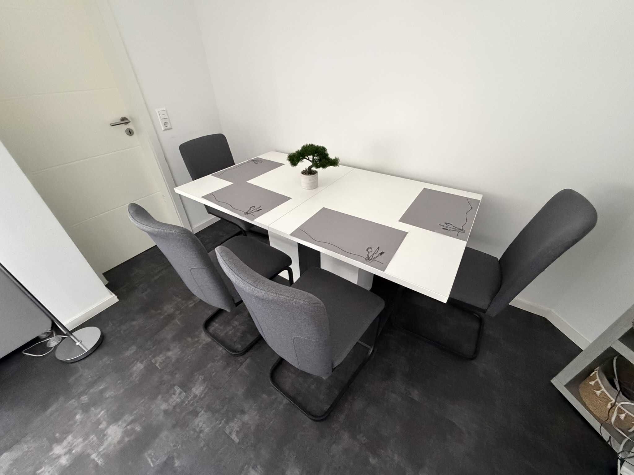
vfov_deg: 85.7
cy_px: 238
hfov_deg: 102.1
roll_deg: +1.8
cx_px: 317
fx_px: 256
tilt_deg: -36.1
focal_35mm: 14
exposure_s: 1/60
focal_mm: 2.22
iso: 1000
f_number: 2.2
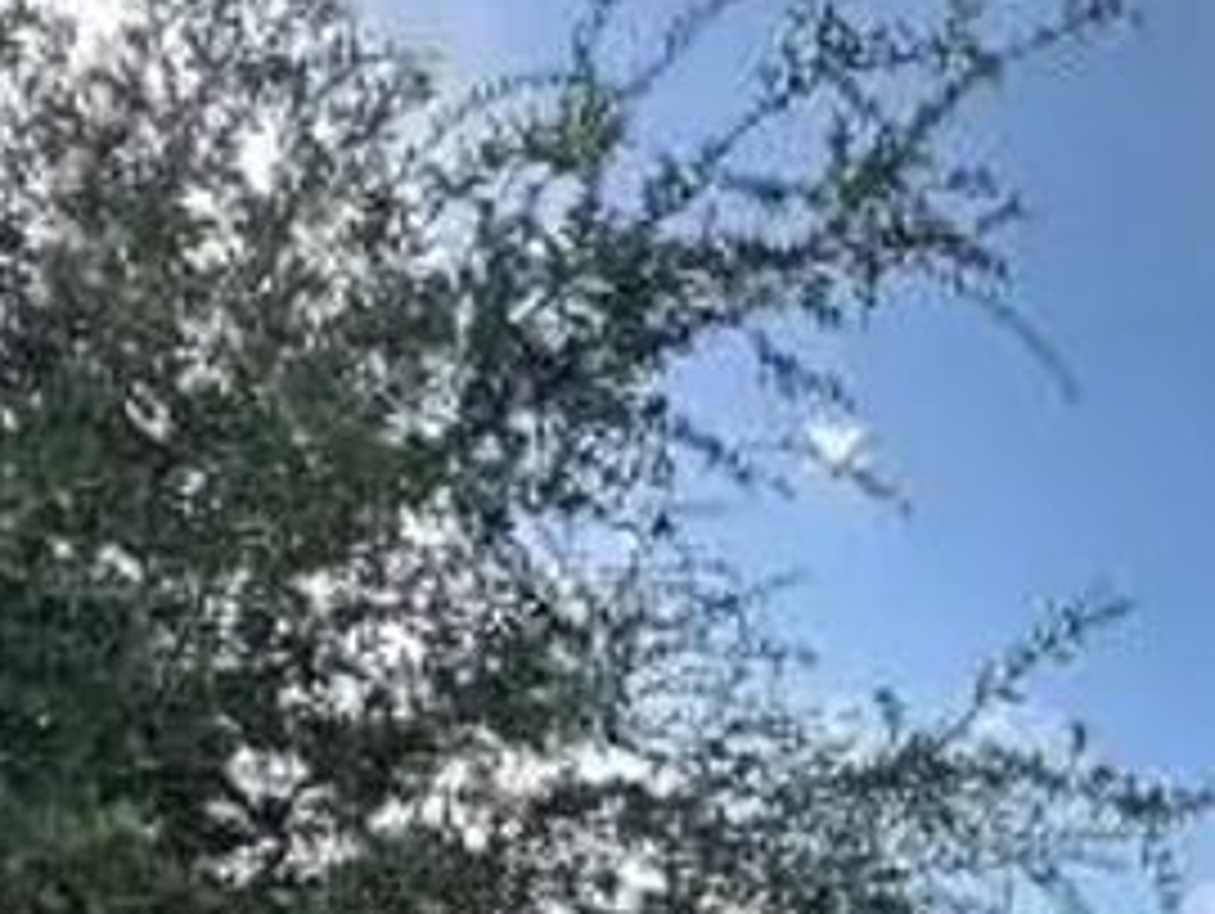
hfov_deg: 33.3
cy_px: 1630
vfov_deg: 20.2
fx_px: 1862
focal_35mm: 53
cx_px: 1197
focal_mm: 2.22
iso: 40
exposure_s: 1/558
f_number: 2.2
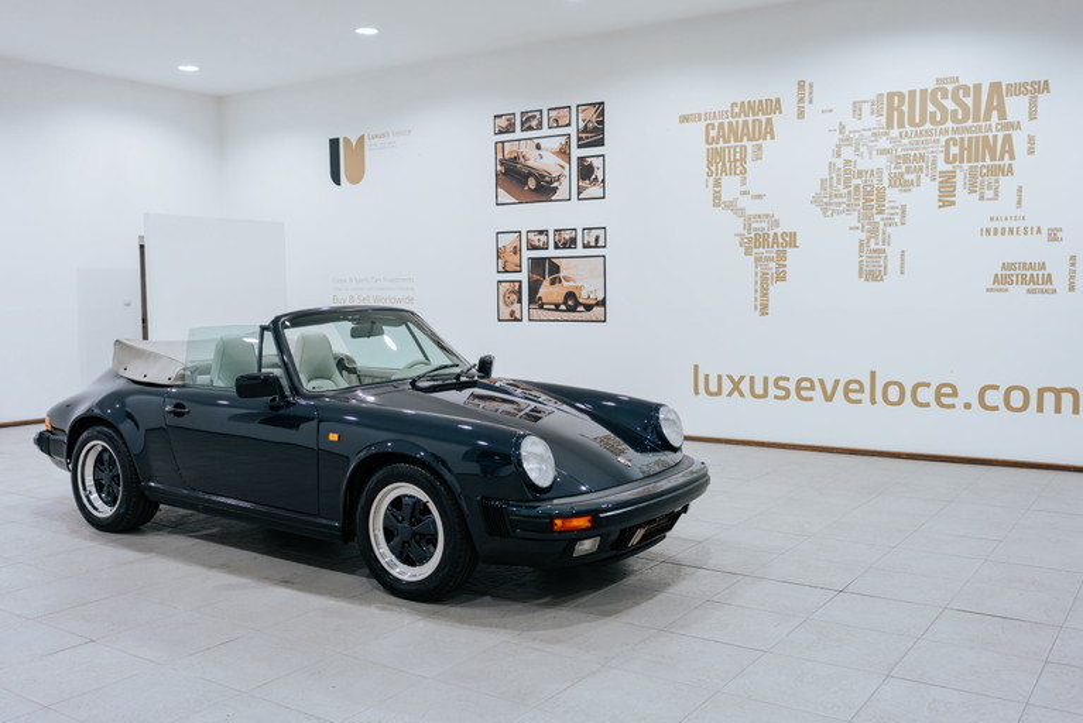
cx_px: 542
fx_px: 1023
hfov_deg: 55.8
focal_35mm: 34
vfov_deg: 38.9
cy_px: 362
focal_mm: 34
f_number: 4
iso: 1000
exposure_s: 1/60
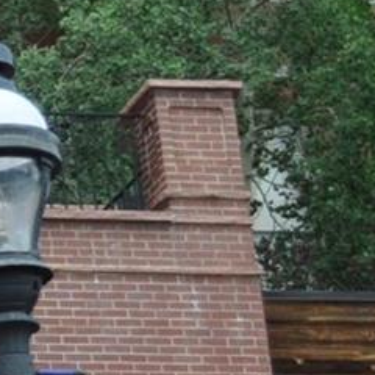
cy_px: 361
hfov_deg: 9.3
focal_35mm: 153
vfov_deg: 11.3
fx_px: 1875
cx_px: -725
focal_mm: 18
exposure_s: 1/1250
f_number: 5
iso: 400
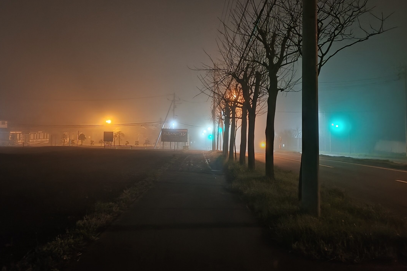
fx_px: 339
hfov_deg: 61.5
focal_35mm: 30
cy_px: 112
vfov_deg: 43.4
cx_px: 167
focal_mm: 5.89
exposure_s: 1/20
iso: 5874
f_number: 1.4
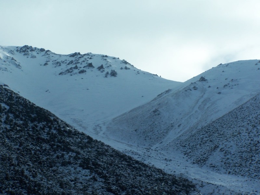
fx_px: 879
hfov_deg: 16.8
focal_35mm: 117
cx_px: 130
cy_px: 98
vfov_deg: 12.7
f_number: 6.3
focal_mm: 19.4
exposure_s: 1/500
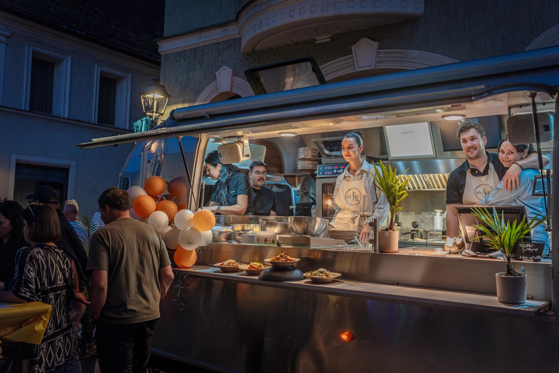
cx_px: 280
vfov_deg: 37.9
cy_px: 186
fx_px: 543
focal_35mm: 35
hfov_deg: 54.4
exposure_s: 1/80
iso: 640
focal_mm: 35
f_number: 2
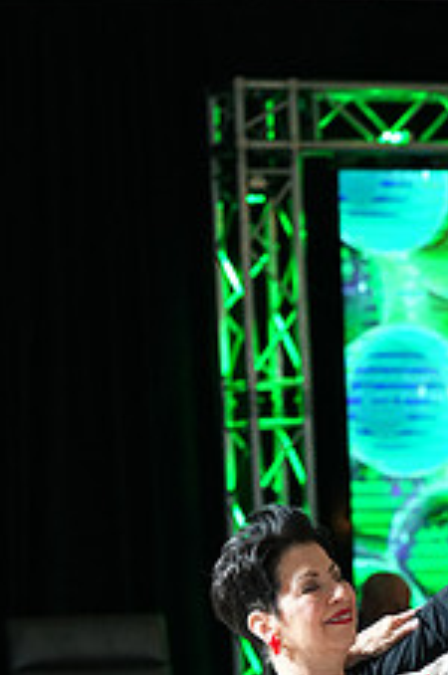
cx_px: 488
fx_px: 5055
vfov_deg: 7.6
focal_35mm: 270
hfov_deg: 5.1
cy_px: 803
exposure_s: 1/250
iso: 2500
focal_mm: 105
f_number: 5
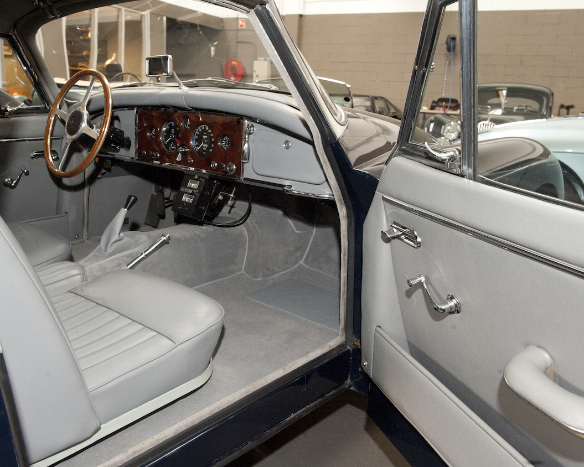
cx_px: 251
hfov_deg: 54.0
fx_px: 570
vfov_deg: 44.5
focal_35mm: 33
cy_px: 232
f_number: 8
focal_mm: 29
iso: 3200
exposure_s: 1/60
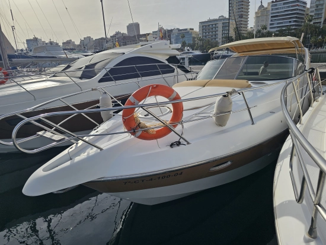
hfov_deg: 73.9
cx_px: 163
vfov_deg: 58.9
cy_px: 122
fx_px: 217
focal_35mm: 23
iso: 10
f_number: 1.7
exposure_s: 1/1129
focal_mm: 6.3
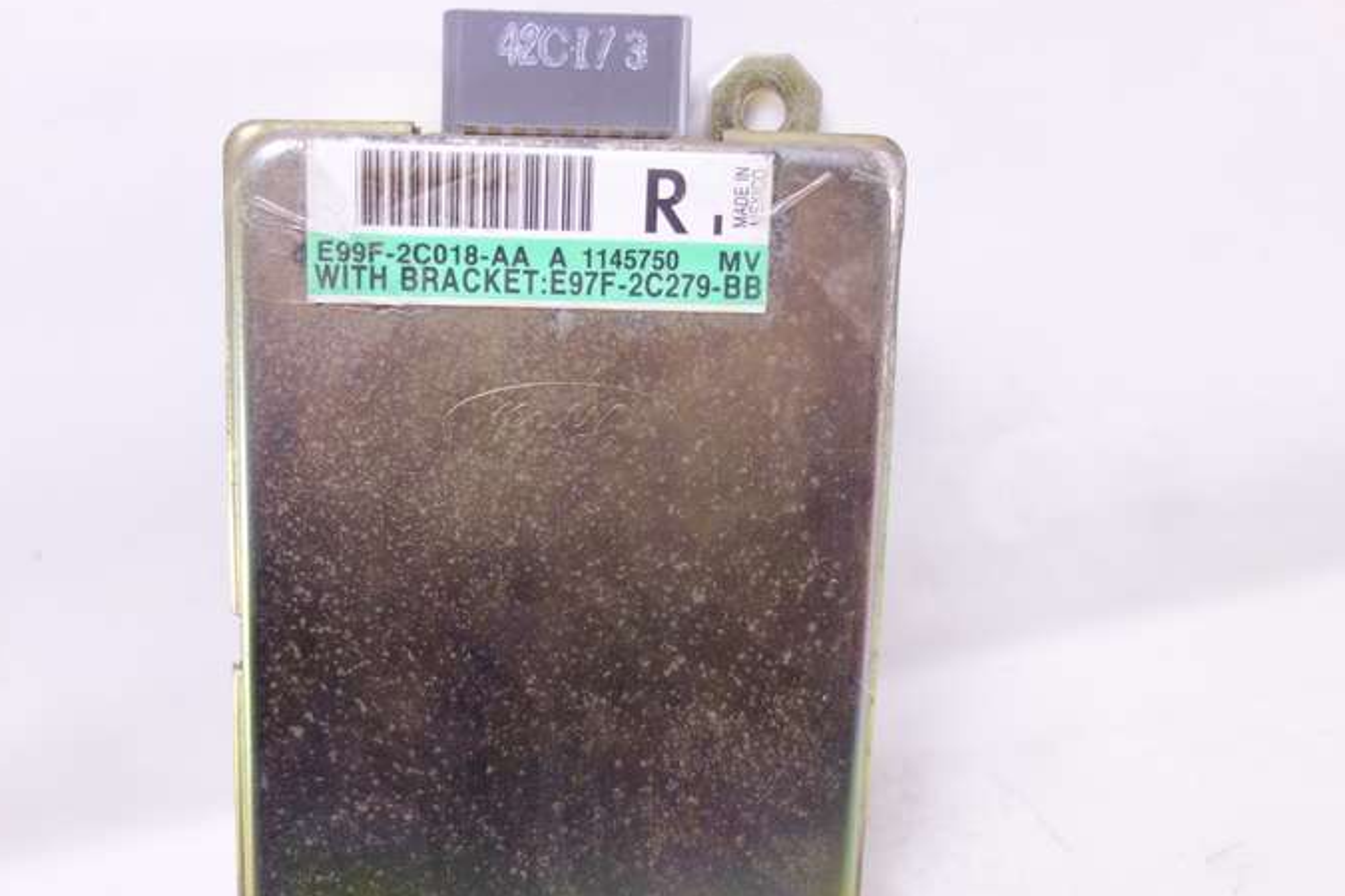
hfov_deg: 55.4
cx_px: 540
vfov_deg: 38.8
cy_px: 521
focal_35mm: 34
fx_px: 1270
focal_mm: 10.4
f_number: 1.8
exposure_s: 1/100
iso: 125
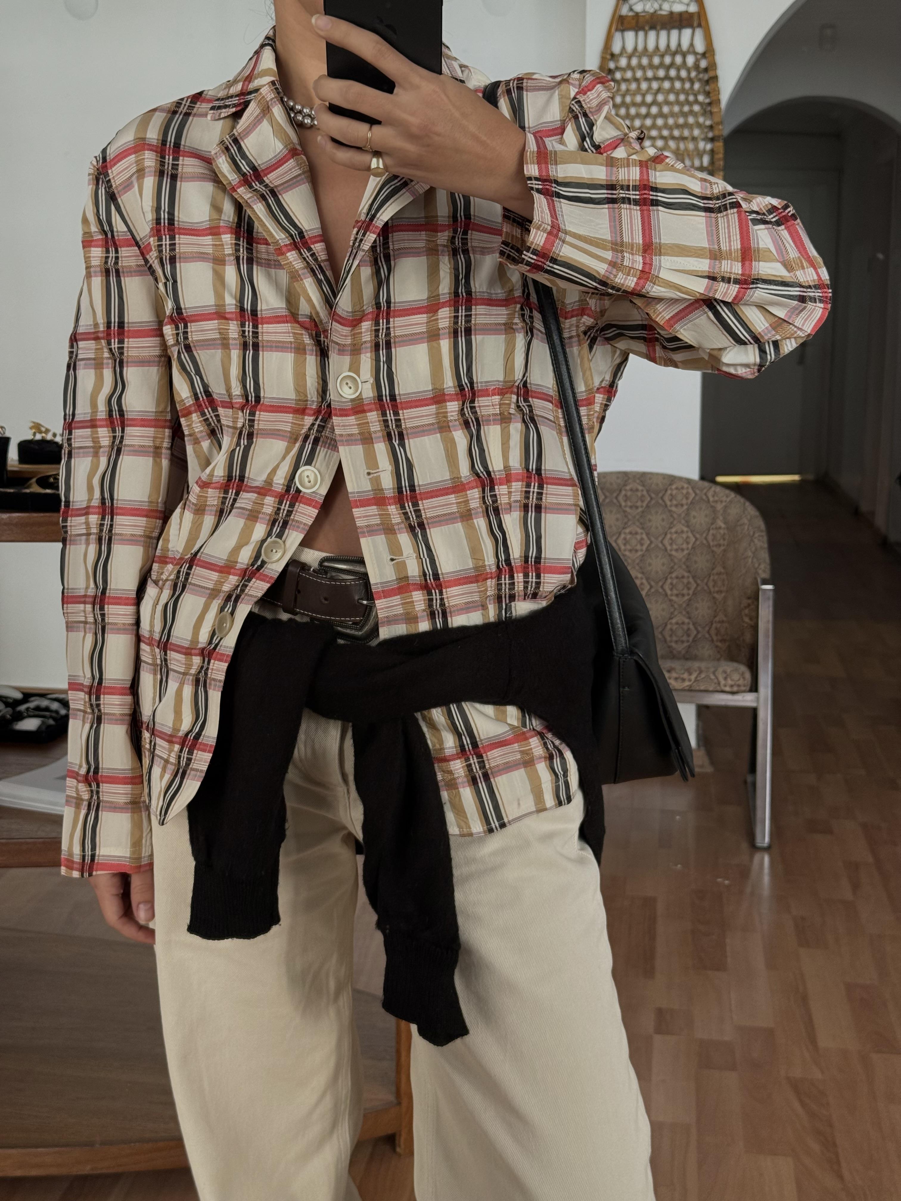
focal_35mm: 48
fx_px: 1666
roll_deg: -1.2
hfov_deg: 30.3
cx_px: 450
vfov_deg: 39.7
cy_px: 600
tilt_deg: -30.1
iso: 100
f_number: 1.78
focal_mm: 6.76
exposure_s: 1/60
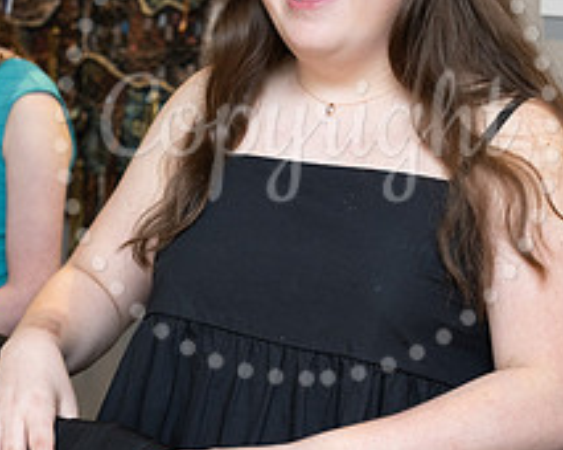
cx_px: 307
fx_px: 2131
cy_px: 128
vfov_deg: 12.0
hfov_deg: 15.0
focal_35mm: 128
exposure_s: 1/125
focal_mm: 50
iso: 1000
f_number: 5
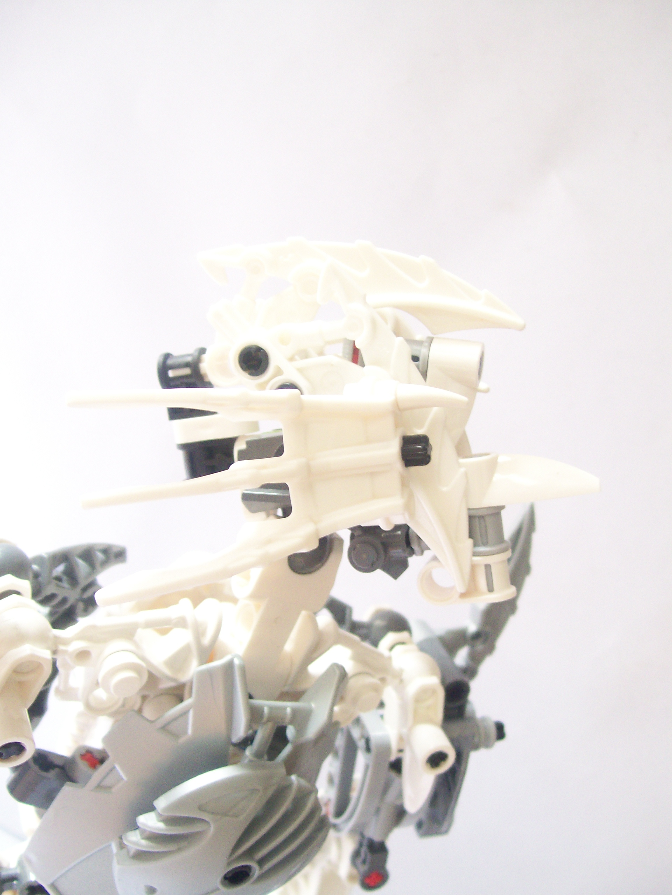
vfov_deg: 51.4
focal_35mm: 36
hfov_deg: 39.7
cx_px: 336
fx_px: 932
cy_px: 448
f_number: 2.7
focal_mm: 6
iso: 160
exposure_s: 1/15.1
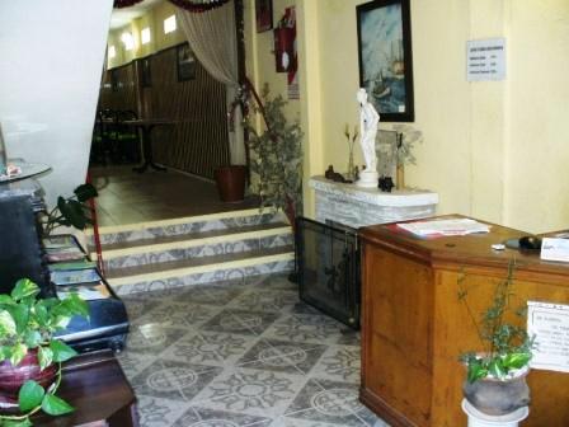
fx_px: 608
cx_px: 284
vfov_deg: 38.7
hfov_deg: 50.1
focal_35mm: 37
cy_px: 214
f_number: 2.8
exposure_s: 1/30
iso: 200
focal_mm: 6.1
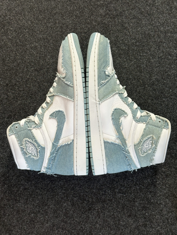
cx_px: 88
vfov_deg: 39.7
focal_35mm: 48
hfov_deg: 30.3
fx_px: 327
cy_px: 118
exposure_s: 1/50
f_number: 1.78
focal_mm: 6.86
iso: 200
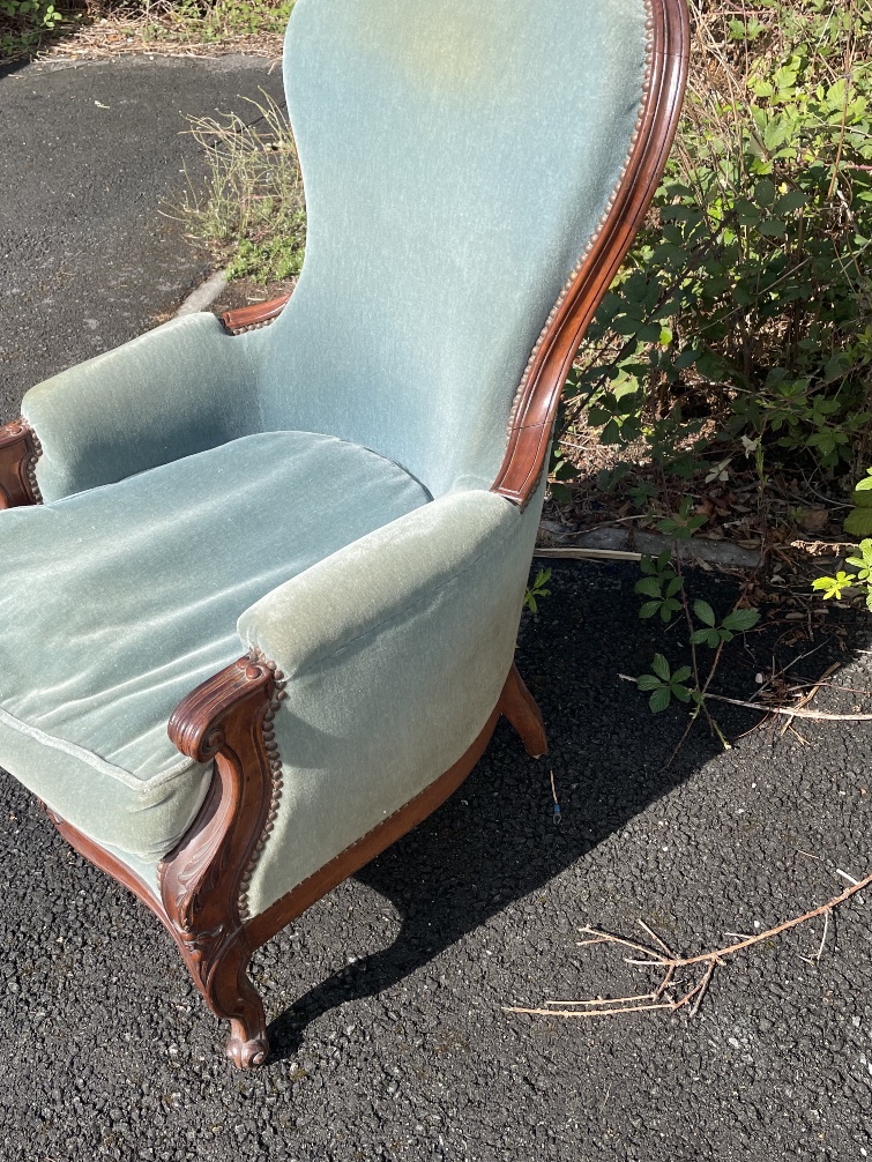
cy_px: 478
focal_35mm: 31
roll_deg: +1.9
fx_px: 1041
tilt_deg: -36.0
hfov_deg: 45.4
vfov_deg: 58.0
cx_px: 405
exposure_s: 1/1887
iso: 32
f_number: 1.6
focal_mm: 4.2
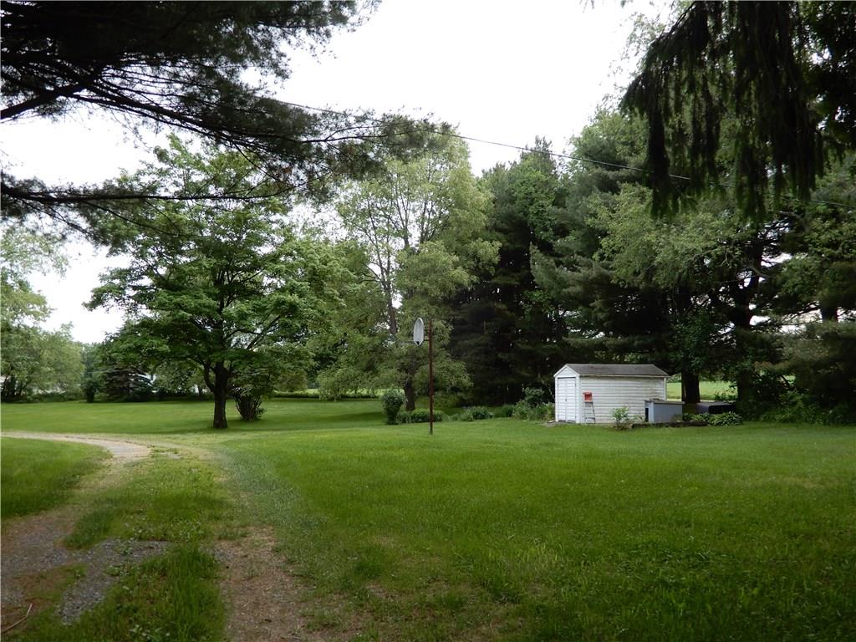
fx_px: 865
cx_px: 428
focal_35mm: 35
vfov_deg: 40.7
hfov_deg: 52.6
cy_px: 321
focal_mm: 6.2
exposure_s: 1/50
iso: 80
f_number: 4
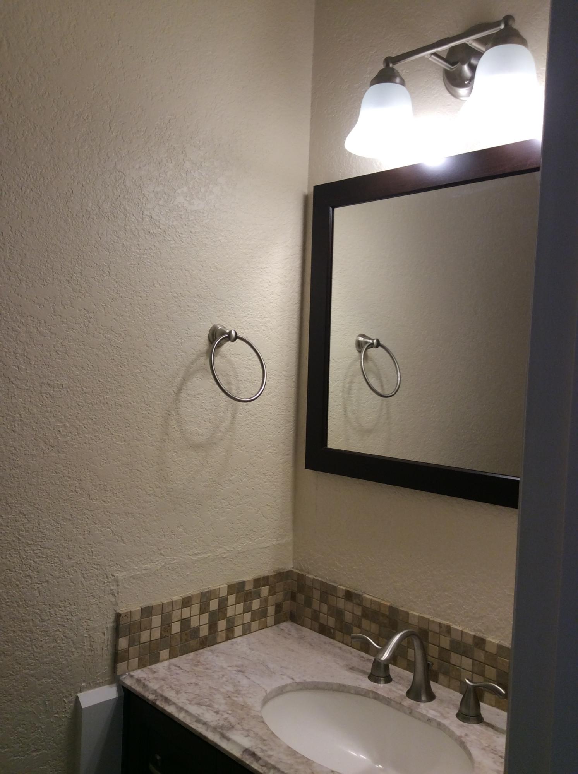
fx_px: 715
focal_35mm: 32
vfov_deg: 56.9
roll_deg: -0.5
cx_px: 289
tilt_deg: -2.1
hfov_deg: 44.0
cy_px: 387
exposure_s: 1/60
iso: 32
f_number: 2.4
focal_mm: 3.3
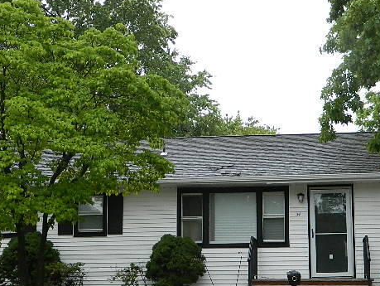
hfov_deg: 25.0
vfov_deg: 18.9
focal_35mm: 78
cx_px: 229
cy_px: 196
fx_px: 857
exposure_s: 1/200
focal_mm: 6.2
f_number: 3.3
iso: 80
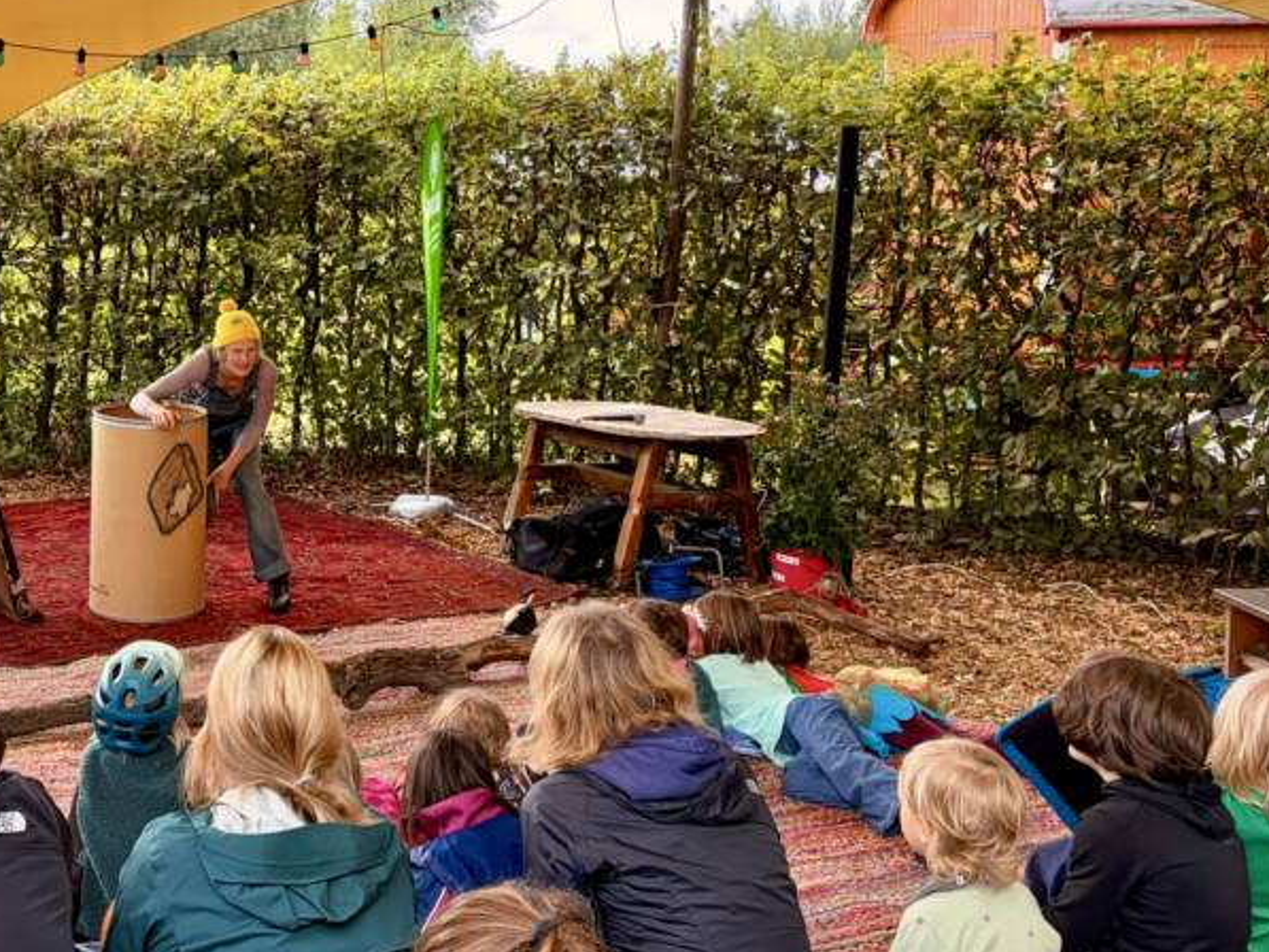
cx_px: 234
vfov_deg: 30.7
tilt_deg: -3.9
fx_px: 1723
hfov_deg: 38.7
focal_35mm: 47
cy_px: 321
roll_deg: -1.2
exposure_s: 1/233
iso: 50
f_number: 1.6
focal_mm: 5.96
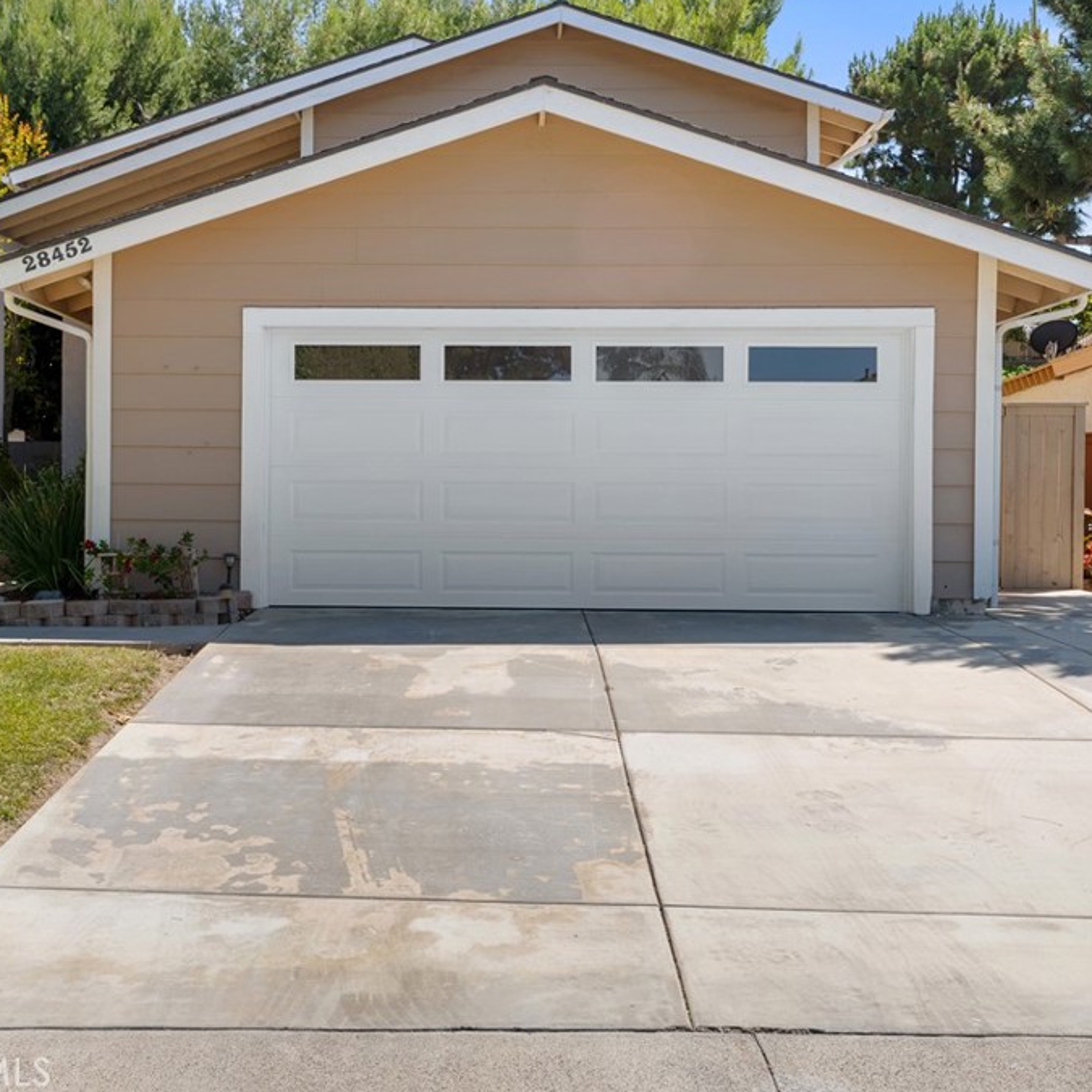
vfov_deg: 41.9
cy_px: 543
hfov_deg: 41.9
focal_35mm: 40
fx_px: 1428
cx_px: 552
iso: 320
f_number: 9
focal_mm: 31
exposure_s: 1/500
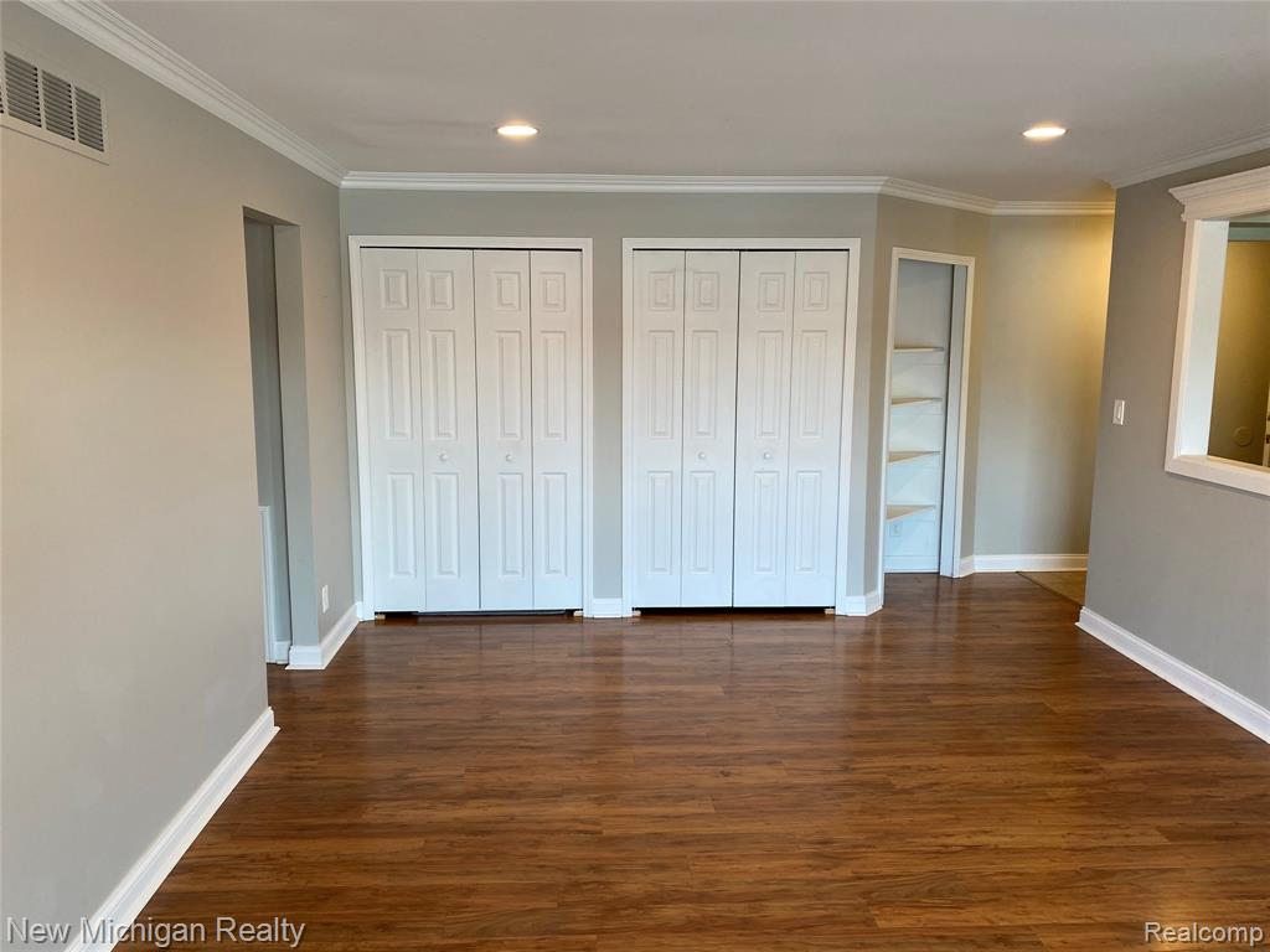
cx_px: 635
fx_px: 954
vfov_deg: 53.1
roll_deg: +0.5
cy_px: 476
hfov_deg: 67.3
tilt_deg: -8.7
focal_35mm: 26
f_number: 1.8
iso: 100
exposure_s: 1/120
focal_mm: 4.25
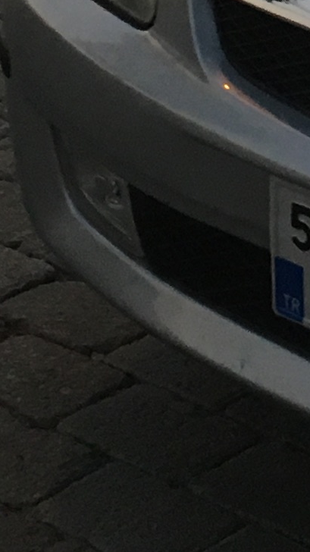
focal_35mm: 175
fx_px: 2560
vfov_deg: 11.9
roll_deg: -5.3
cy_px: -208
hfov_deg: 6.5
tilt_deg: -12.1
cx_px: 812
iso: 125
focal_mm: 4.15
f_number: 2.2
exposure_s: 1/33
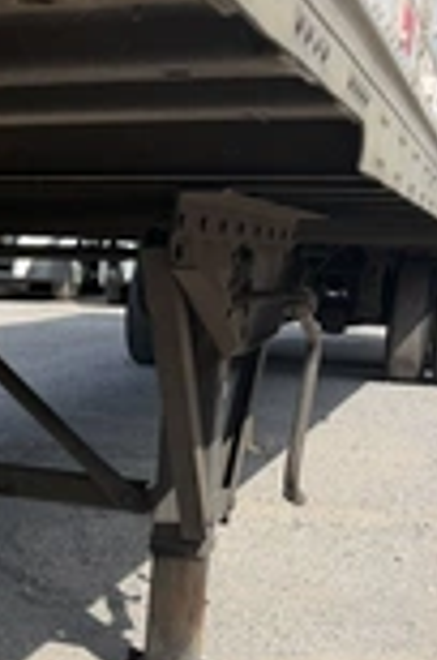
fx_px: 1189
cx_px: -223
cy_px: 441
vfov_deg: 30.8
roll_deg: -2.2
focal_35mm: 65
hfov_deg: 18.4
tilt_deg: -10.8
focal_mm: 6.76
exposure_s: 1/4673
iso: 80
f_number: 1.78
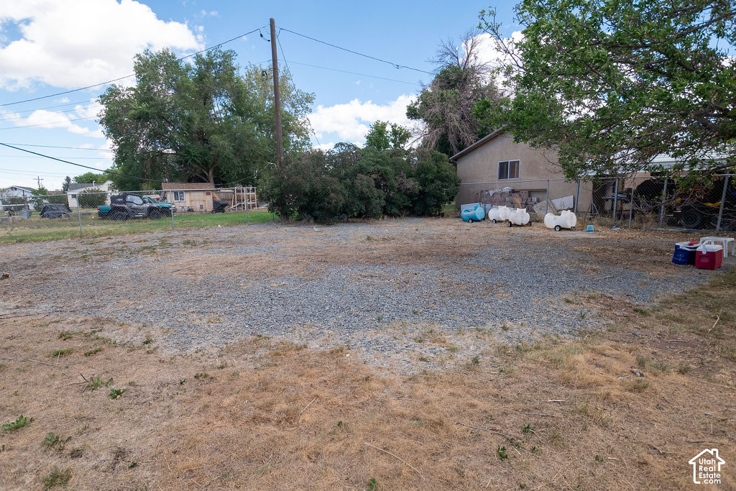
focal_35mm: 17
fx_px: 348
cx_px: 368
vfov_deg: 70.5
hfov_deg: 93.3
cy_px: 246
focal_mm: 11.5
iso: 500
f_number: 5
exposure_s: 1/1000
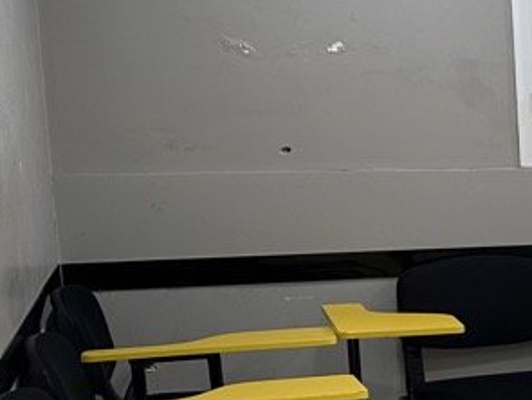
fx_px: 1600
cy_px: 270
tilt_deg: -8.3
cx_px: 1142
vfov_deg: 14.2
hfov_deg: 14.6
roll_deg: -0.6
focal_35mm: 104
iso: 100
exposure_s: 1/100
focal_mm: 6.86
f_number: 1.78
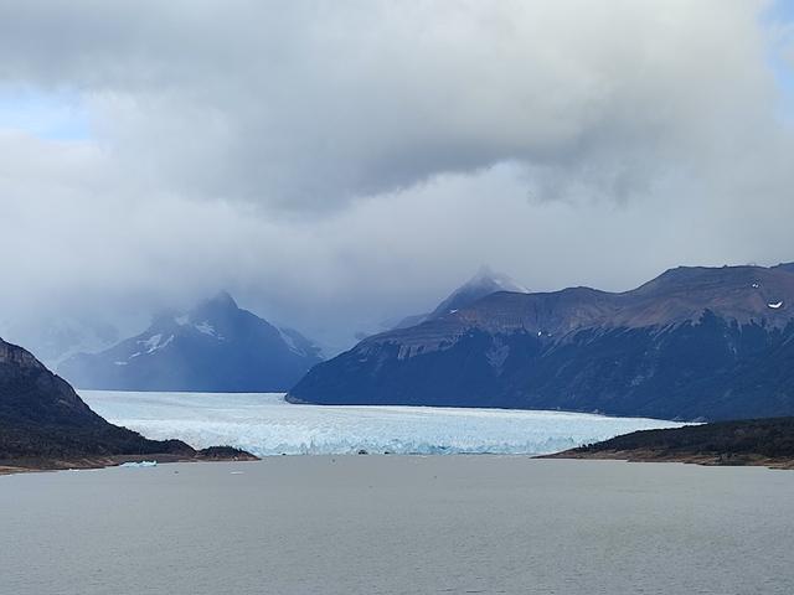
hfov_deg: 69.4
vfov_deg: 54.9
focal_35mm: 25
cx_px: 397
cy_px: 298
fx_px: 573
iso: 50
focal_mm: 6.04
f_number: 1.9
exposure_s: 1/293
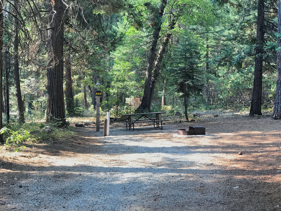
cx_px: 140
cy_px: 106
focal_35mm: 57
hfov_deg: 33.8
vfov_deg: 25.7
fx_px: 463
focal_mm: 6.6
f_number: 2.8
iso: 25
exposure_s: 1/60
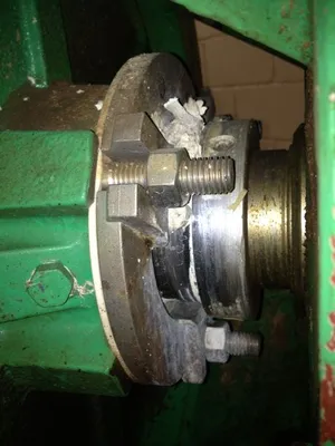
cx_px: 168
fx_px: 452
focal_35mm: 35
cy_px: 223
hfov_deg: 40.7
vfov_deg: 52.6
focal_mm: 4.28
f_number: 2.4
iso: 50
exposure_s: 1/33
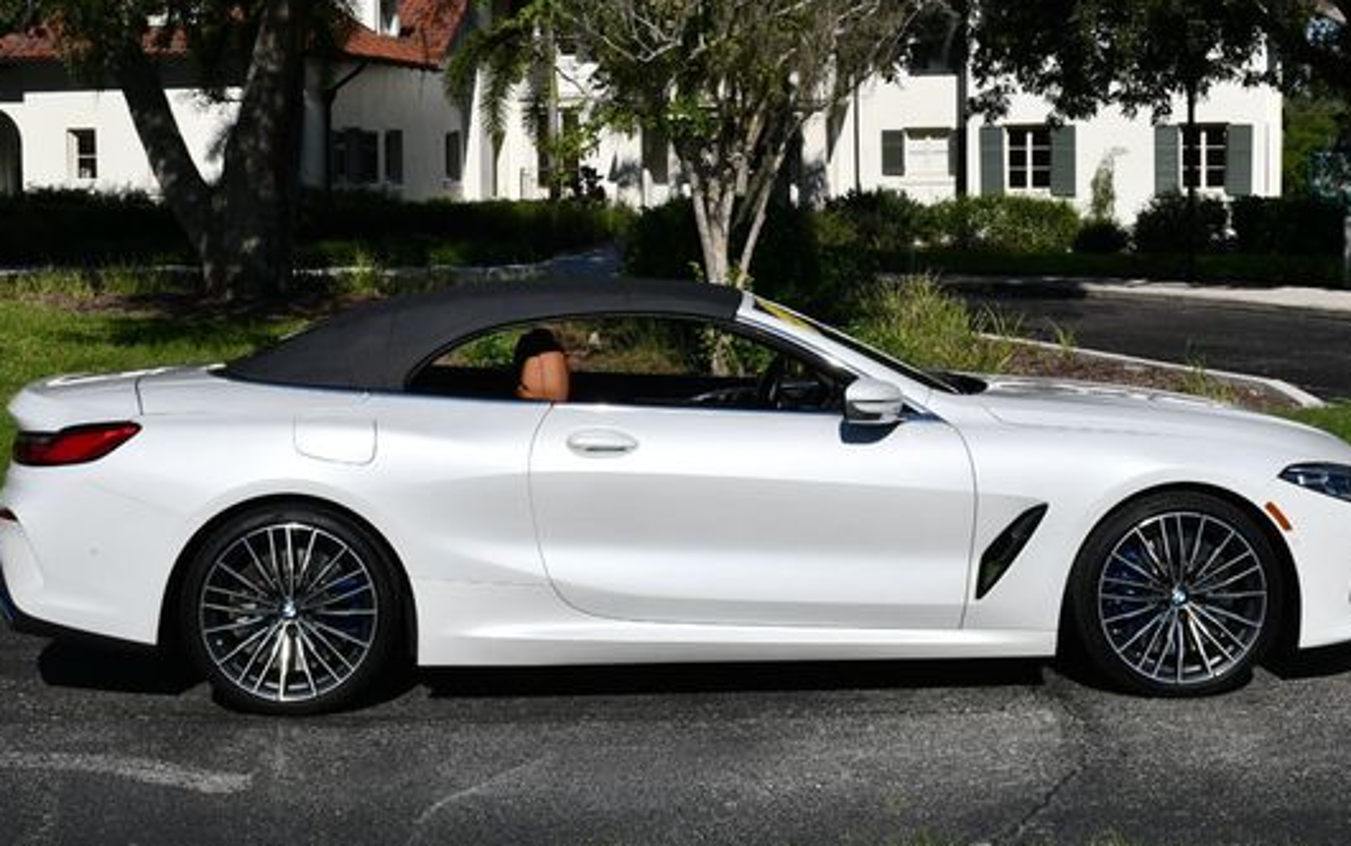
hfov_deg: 32.0
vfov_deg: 20.3
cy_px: 308
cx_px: 716
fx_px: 2358
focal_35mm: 64
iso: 100
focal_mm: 26
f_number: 10
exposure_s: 1/400
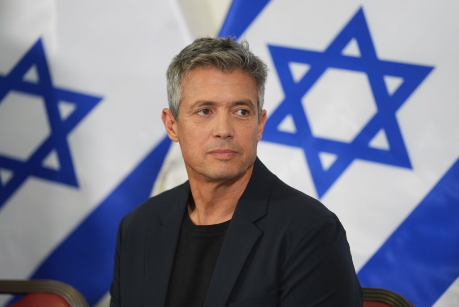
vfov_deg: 9.2
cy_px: 154
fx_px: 1914
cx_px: 230
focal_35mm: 150
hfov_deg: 13.7
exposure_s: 1/250
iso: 1250
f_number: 2.8
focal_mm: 150
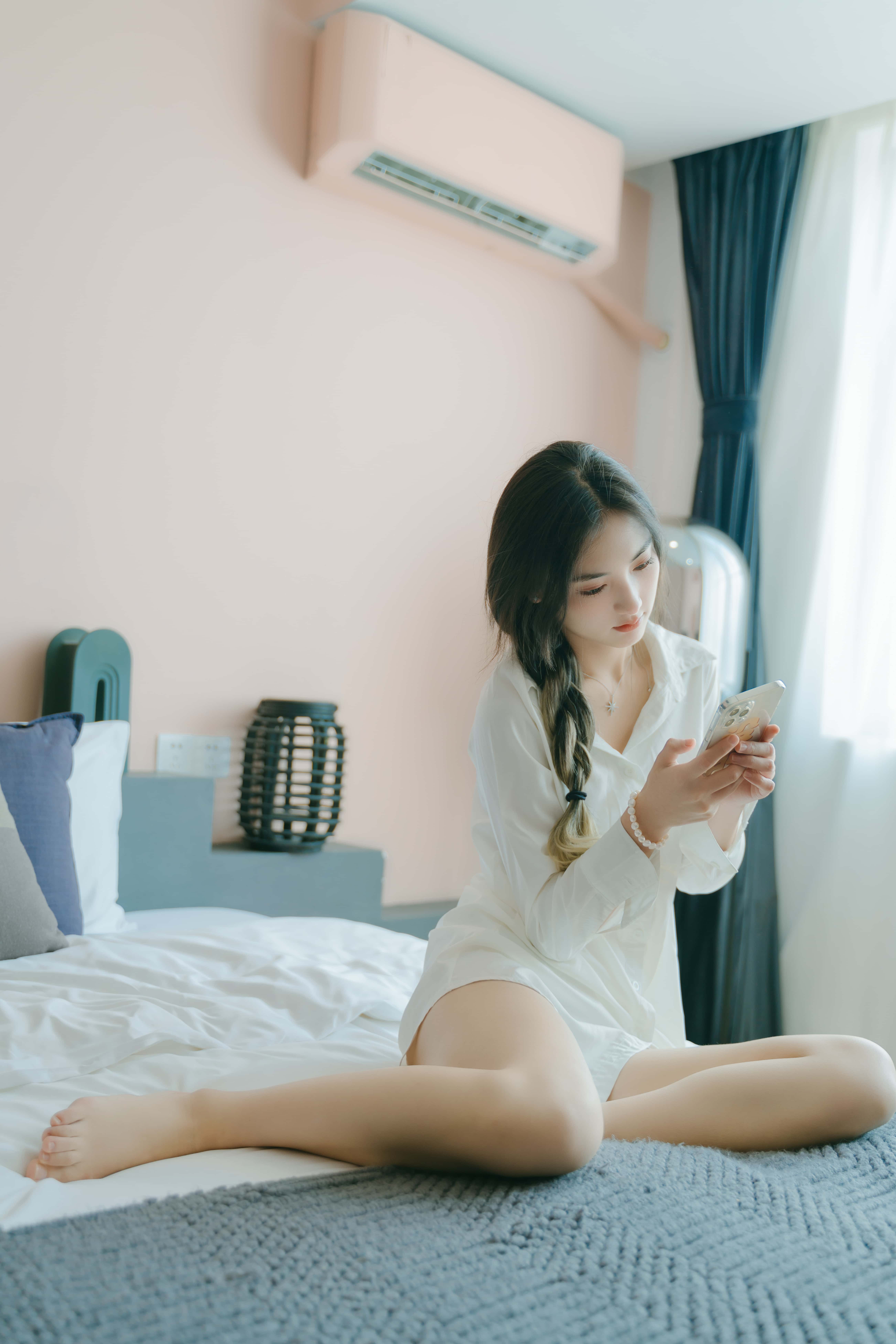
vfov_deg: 51.9
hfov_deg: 36.0
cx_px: 448
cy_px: 672
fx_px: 1381
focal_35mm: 37
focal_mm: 37
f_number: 2.8
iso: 160
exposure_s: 1/40
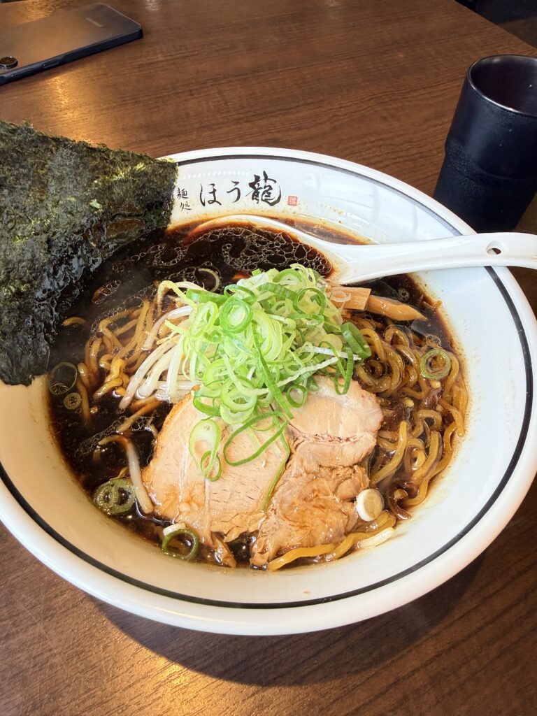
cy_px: 358
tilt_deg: -51.9
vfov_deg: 71.6
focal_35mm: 24
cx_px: 268
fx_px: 496
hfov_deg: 56.8
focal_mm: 2.22
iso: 125
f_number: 2.2
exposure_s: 1/99
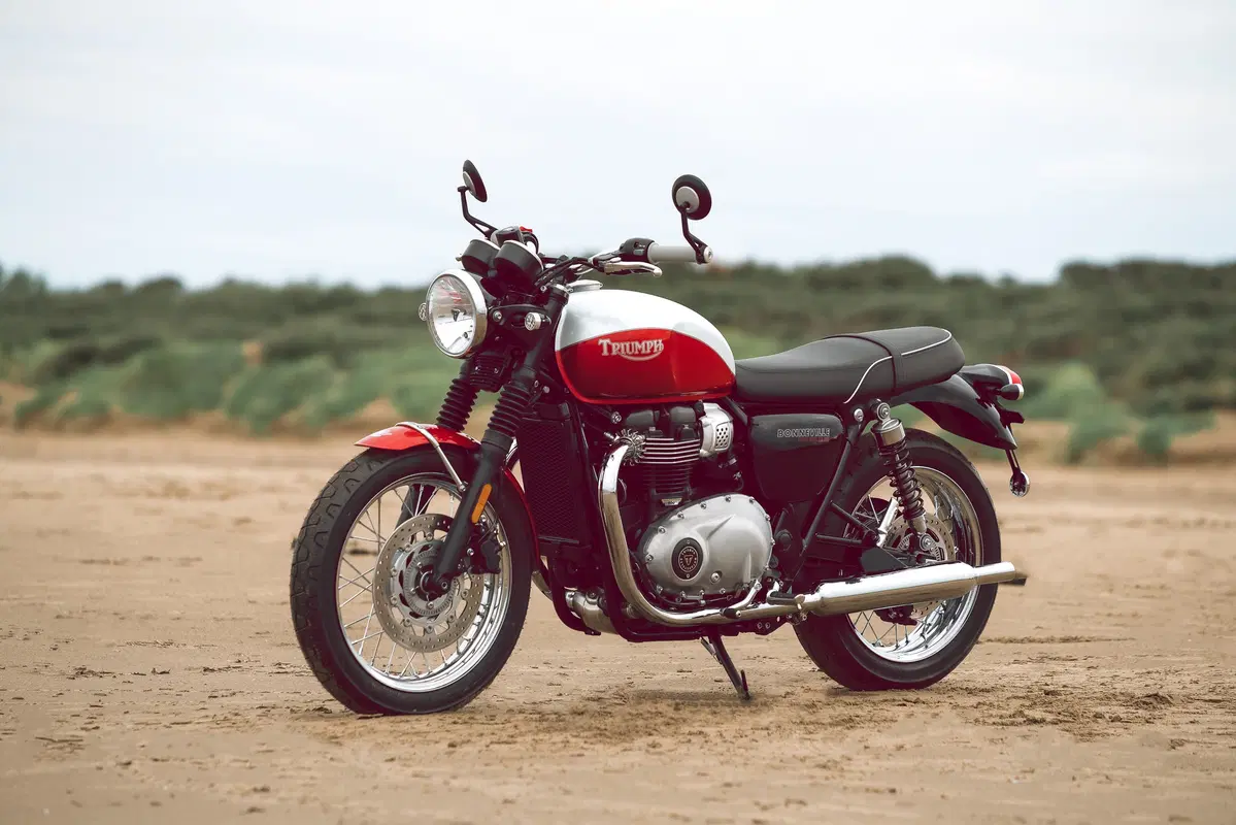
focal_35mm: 200
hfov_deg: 10.3
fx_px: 6868
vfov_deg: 6.9
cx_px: 618
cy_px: 412
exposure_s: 1/1000
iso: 400
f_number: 5
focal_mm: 200
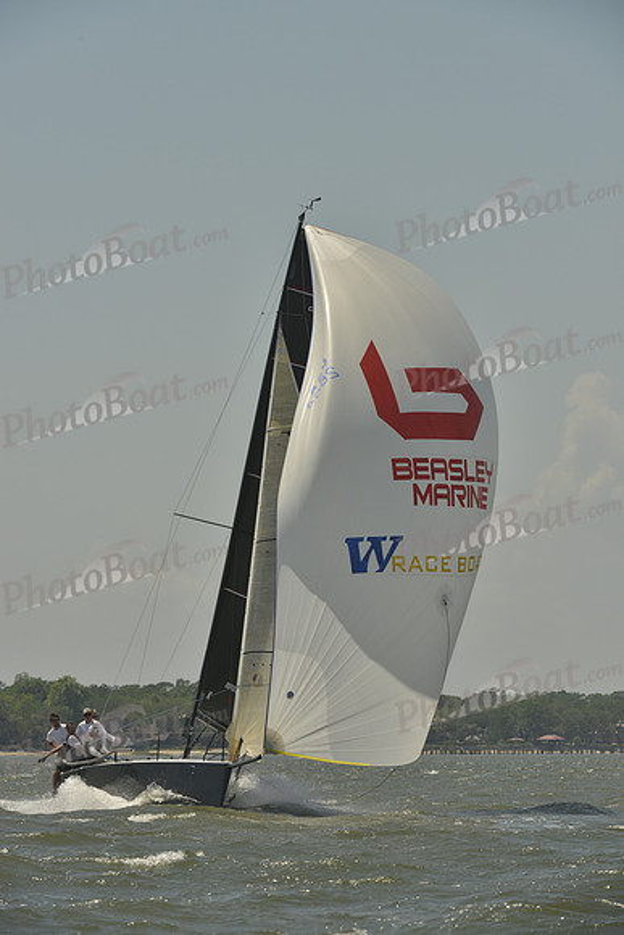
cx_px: 312
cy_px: 468
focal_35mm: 220
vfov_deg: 9.4
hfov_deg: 6.2
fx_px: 5716
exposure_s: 1/1250
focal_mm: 220
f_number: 11
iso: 280
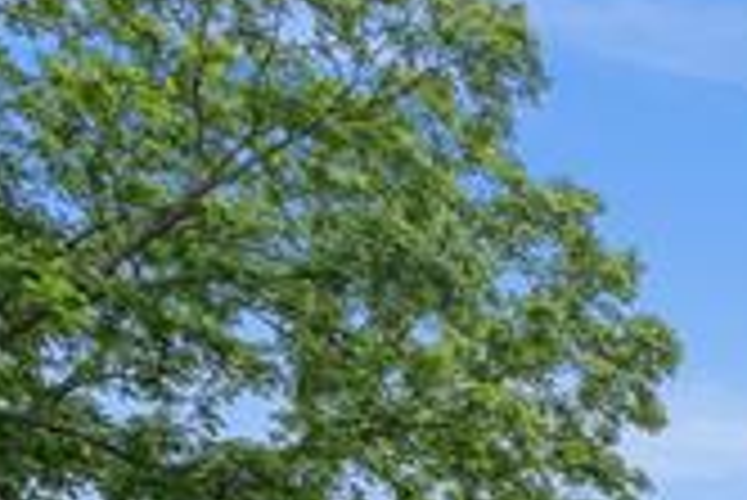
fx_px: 1537
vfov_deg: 14.2
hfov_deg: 14.9
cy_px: 1108
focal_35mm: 74
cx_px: 1822
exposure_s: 1/250
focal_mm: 12
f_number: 5.6
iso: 100
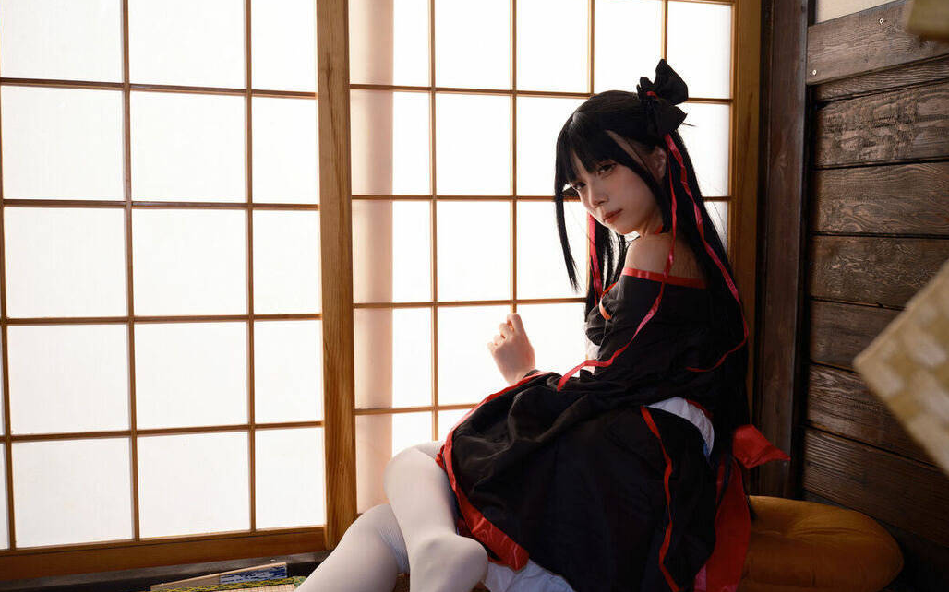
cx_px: 482
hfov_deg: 50.4
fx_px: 1008
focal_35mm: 39
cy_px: 323
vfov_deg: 32.7
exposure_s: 1/125
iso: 500
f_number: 4
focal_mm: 45
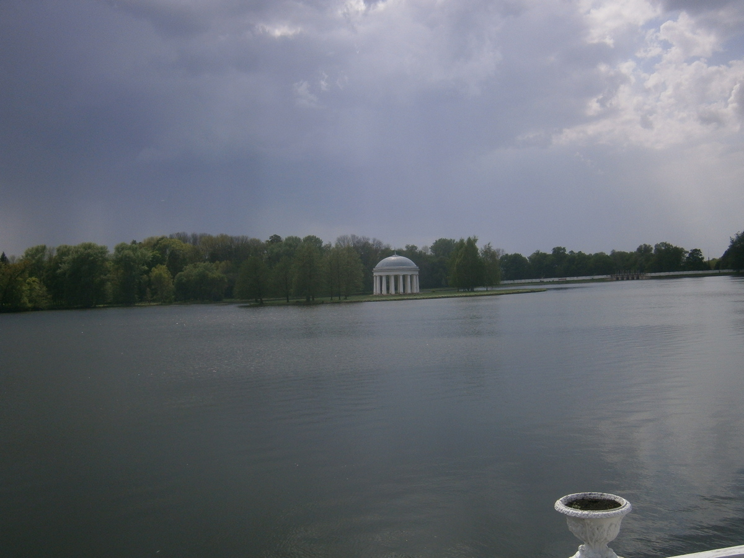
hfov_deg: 51.4
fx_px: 774
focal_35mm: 36
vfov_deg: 39.7
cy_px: 279
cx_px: 372
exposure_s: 1/200
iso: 80
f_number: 8.7
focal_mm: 6.4
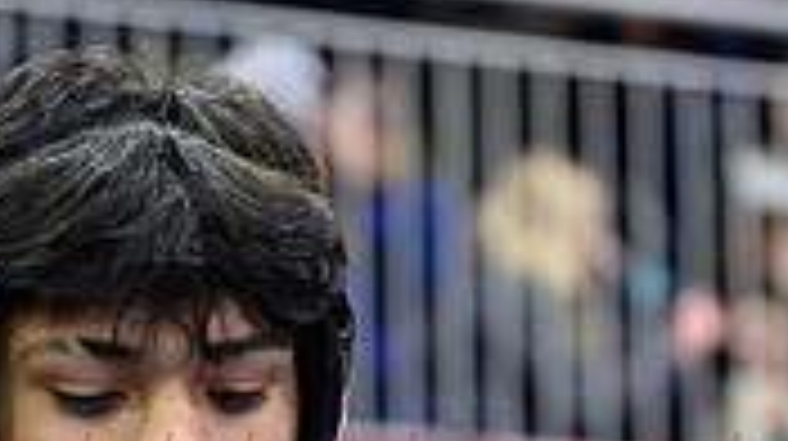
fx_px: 6679
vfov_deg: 3.8
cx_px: 156
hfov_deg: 6.7
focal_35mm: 320
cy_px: 778
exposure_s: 1/800
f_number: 2.8
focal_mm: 70
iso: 5000
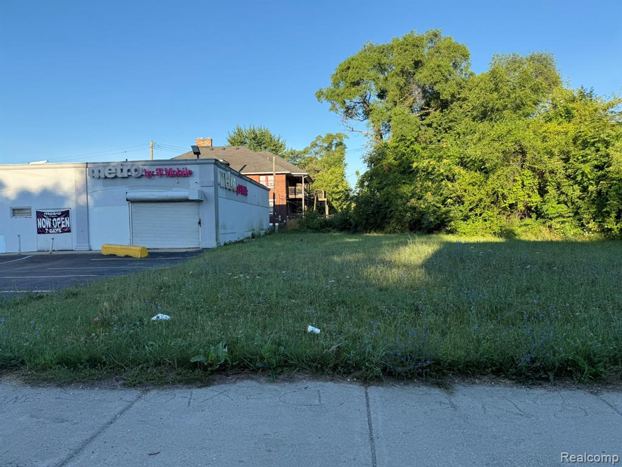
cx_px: 311
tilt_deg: -1.7
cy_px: 234
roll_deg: +1.0
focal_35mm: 24
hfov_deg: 71.6
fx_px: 431
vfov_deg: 56.8
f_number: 1.78
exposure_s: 1/1522
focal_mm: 6.76
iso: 80
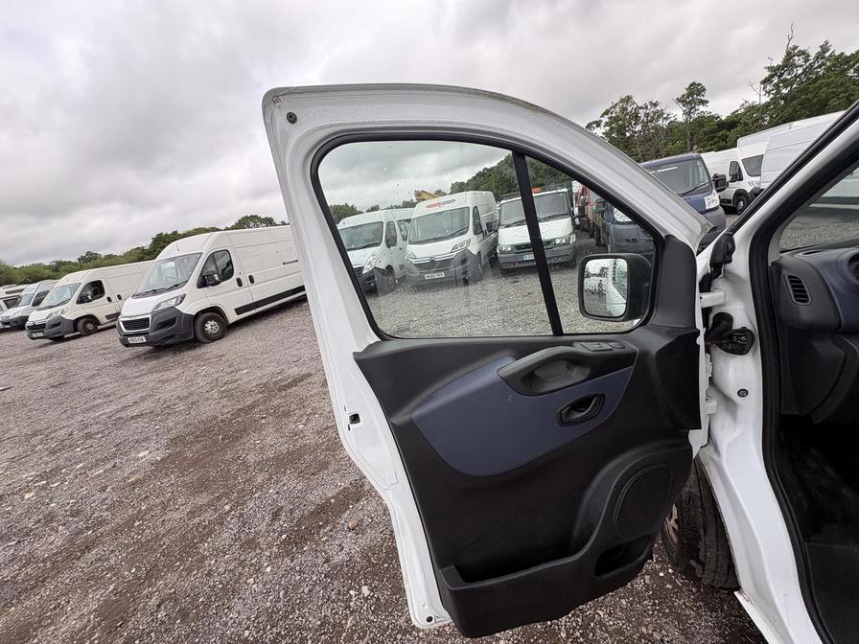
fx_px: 347
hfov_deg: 102.1
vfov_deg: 85.7
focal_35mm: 14
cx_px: 430
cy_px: 322
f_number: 2.2
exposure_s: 1/401
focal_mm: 2.22
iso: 40
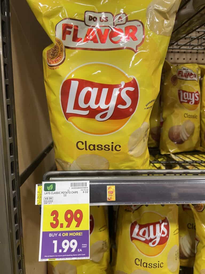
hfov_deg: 53.1
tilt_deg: -9.9
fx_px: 205
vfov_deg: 67.3
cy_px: 137
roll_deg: -0.5
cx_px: 102
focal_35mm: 26
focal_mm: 4.2
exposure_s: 1/60
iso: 100
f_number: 1.6
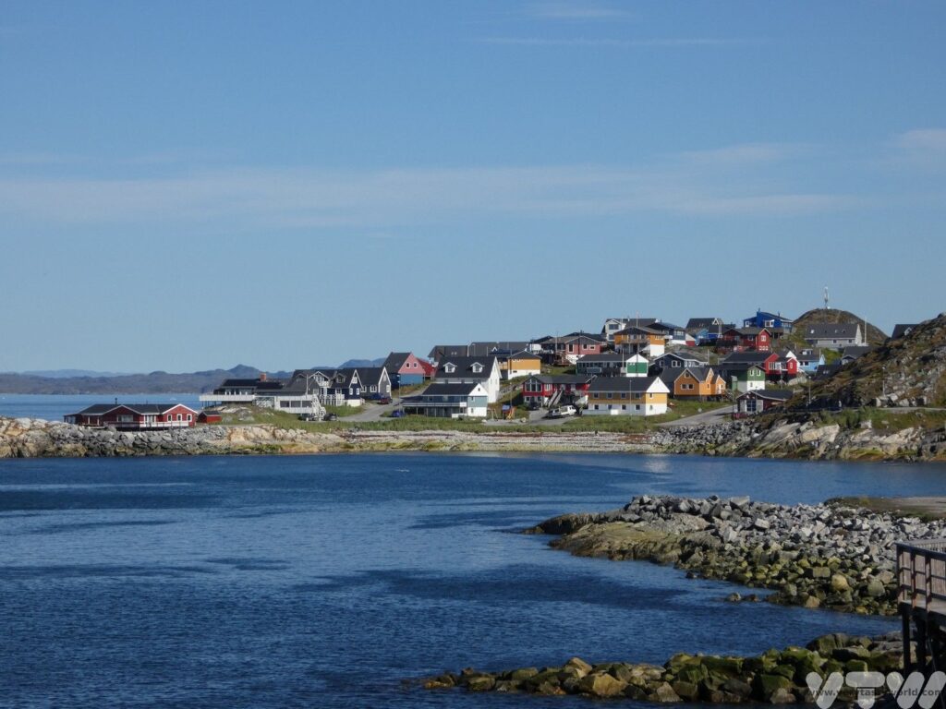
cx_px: 473
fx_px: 3061
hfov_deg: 17.6
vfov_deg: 13.2
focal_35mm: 112
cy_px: 354
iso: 80
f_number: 5
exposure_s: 1/800
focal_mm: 20.1
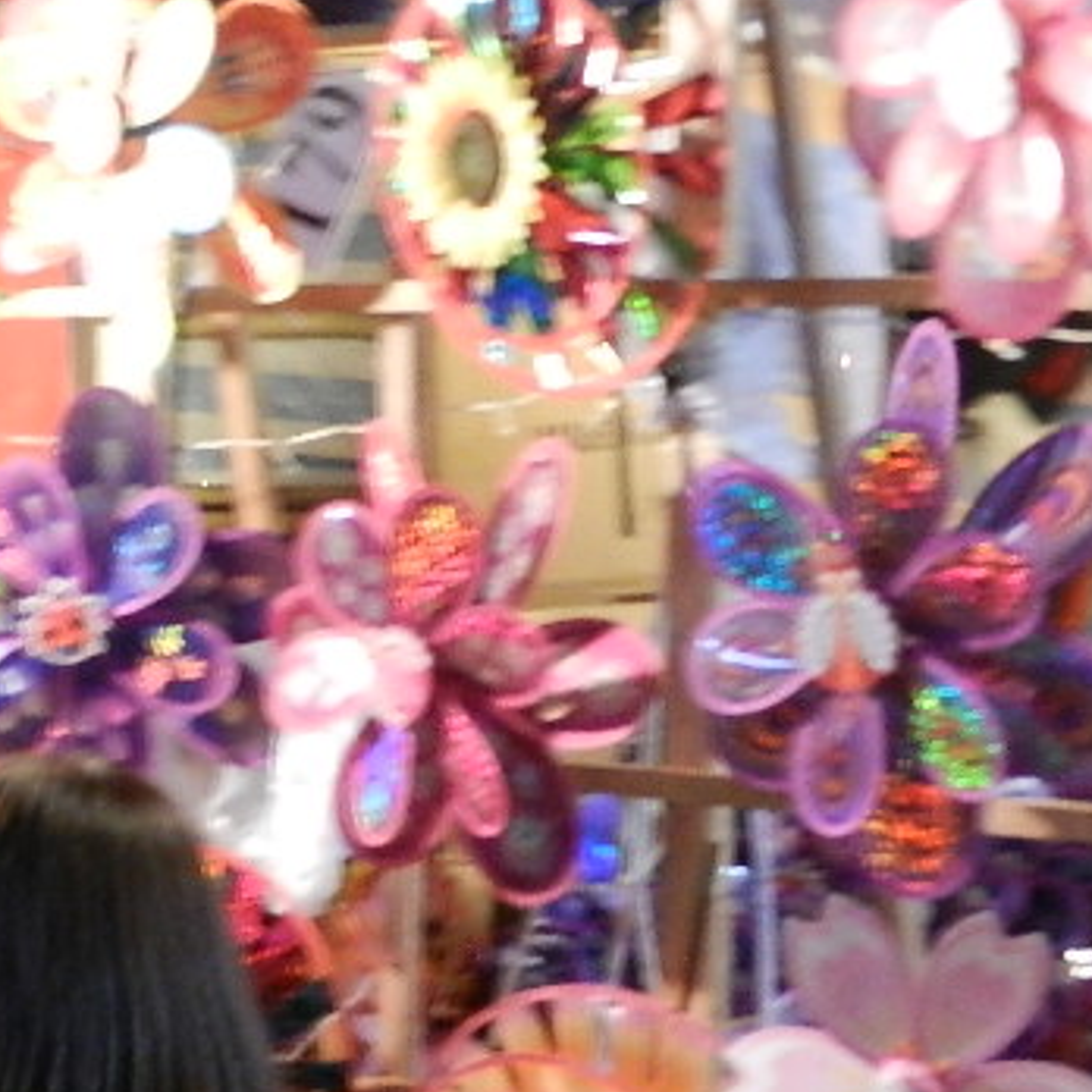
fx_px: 4176
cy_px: 860
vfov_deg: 14.8
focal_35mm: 117
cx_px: -496
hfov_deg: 14.0
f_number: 4.2
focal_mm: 8.2
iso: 640
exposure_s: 1/20
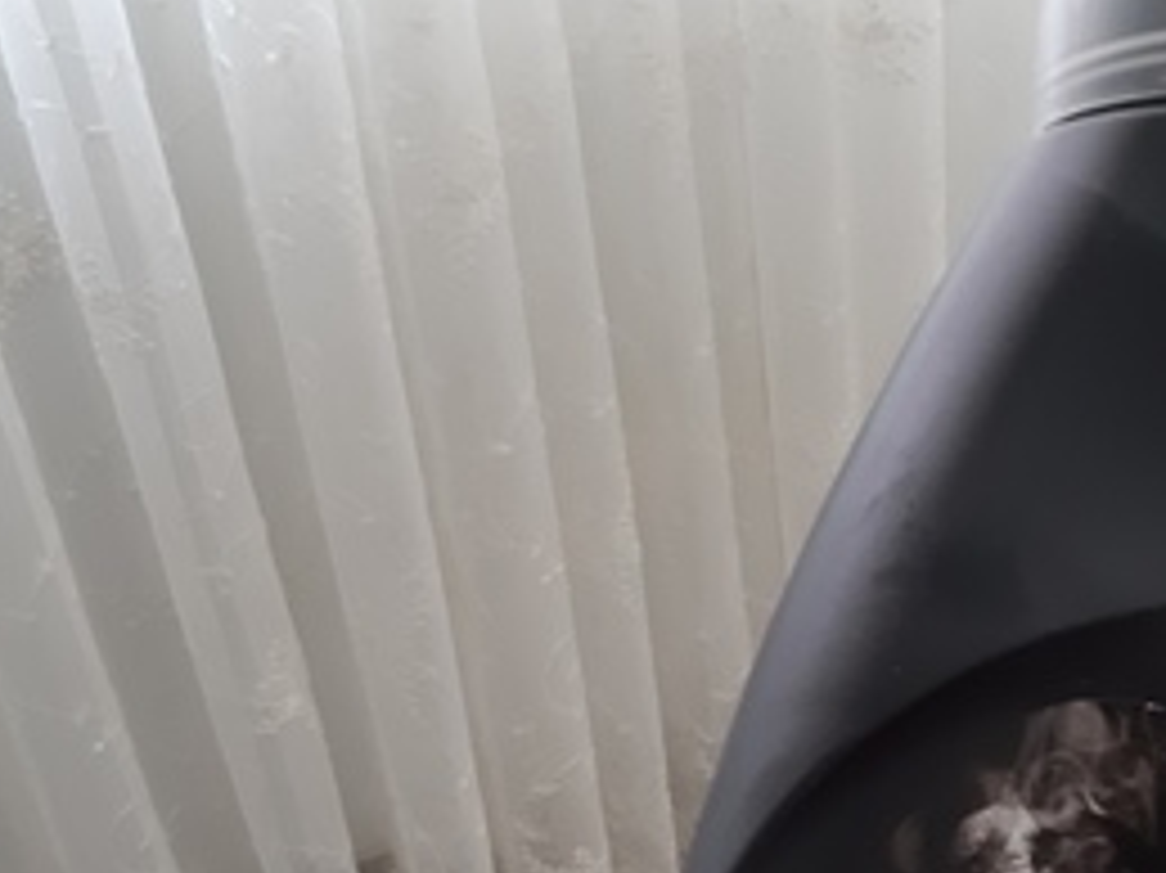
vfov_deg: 19.4
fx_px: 2424
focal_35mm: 72
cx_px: 761
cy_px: 1004
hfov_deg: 26.9
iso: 200
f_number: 1.7
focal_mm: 3.93
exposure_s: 1/50
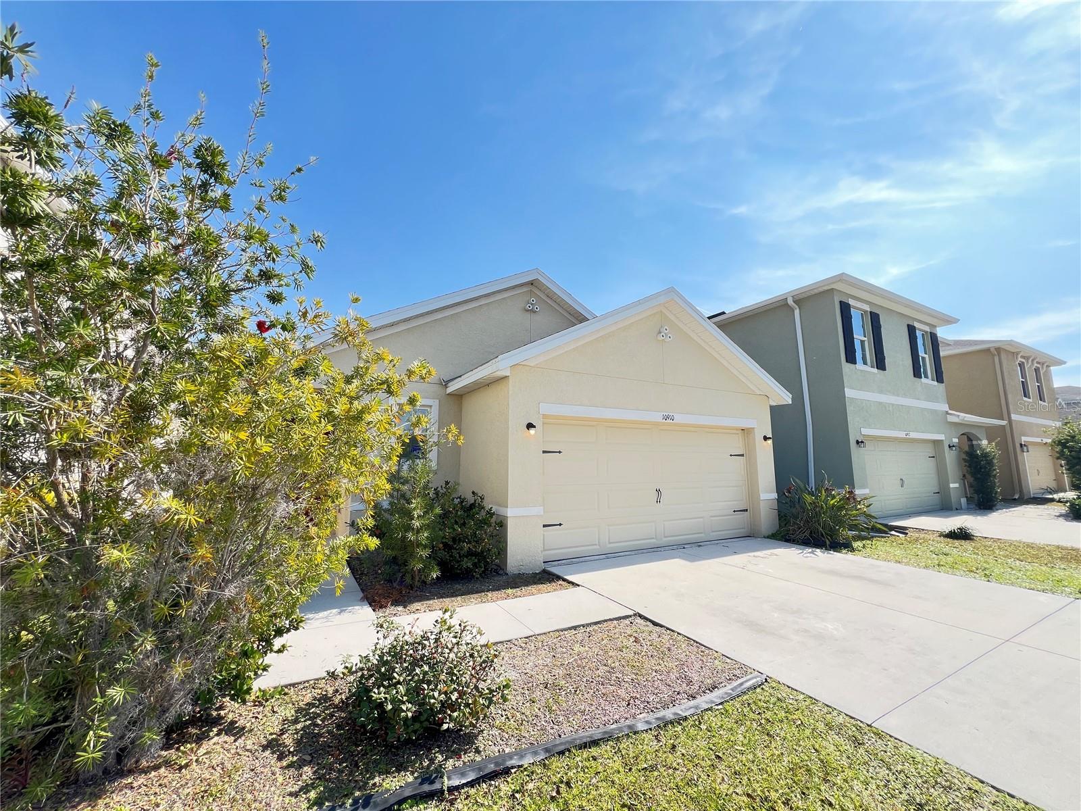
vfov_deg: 89.9
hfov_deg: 106.2
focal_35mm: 13
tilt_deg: +8.3
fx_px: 406
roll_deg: +0.2
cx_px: 540
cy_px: 406
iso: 32
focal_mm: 1.57
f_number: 1.8
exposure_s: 1/399
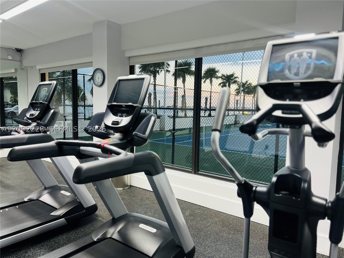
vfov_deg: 53.1
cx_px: 172
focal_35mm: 26
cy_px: 129
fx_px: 258
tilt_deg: -5.7
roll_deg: -1.5
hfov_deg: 67.3
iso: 100
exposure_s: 1/60
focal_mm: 5.7
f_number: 1.5
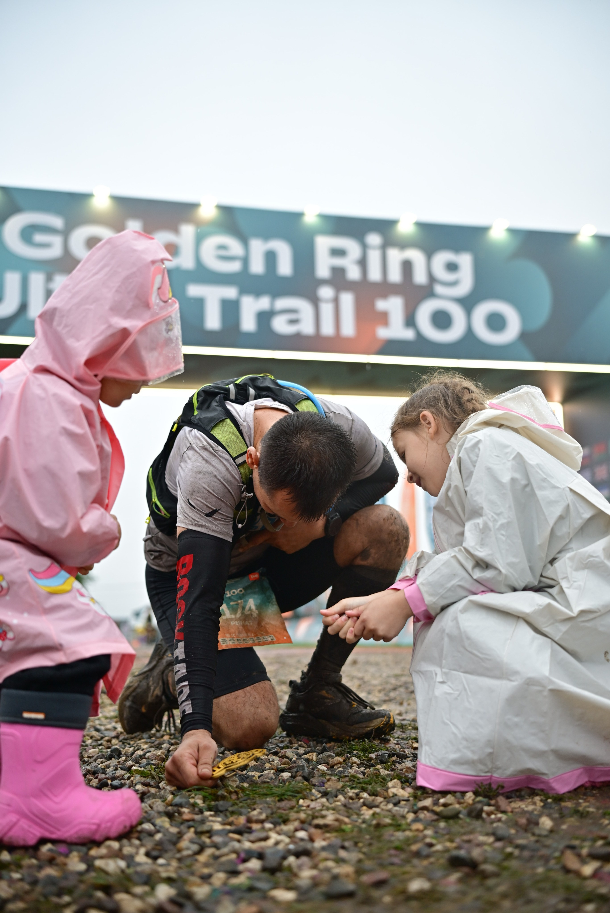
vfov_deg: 54.4
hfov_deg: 37.9
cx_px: 305
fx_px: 889
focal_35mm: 35
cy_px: 456
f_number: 2
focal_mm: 35
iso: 500
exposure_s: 1/1000
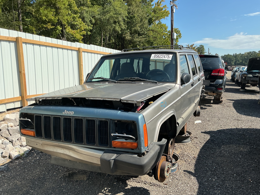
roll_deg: +2.2
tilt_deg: -9.7
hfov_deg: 61.7
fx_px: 218
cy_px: 98
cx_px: 130
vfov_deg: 48.2
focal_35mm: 29
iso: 25
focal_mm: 3
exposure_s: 1/1577
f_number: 1.8
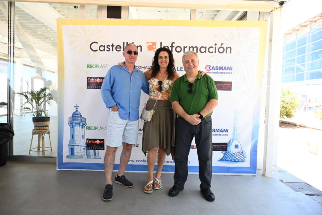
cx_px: 161
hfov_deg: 73.7
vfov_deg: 53.1
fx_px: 215
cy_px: 108
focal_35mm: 24
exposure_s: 1/125
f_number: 5
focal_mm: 24
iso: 400
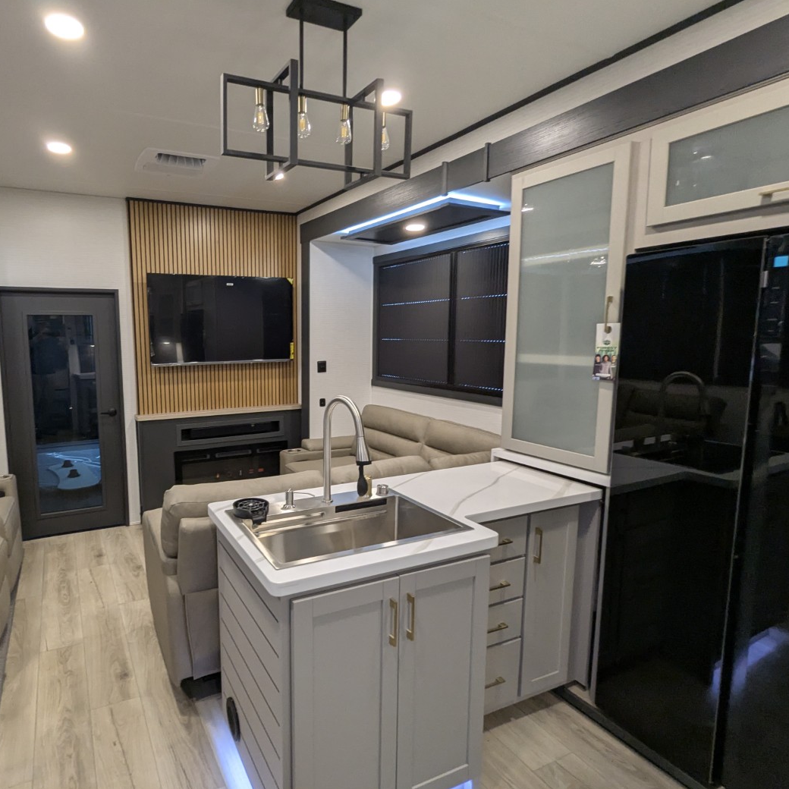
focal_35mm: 19
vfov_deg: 77.7
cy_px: 396
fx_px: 490
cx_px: 279
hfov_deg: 75.8
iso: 198
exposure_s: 1/65.7
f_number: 2.2
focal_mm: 2.35
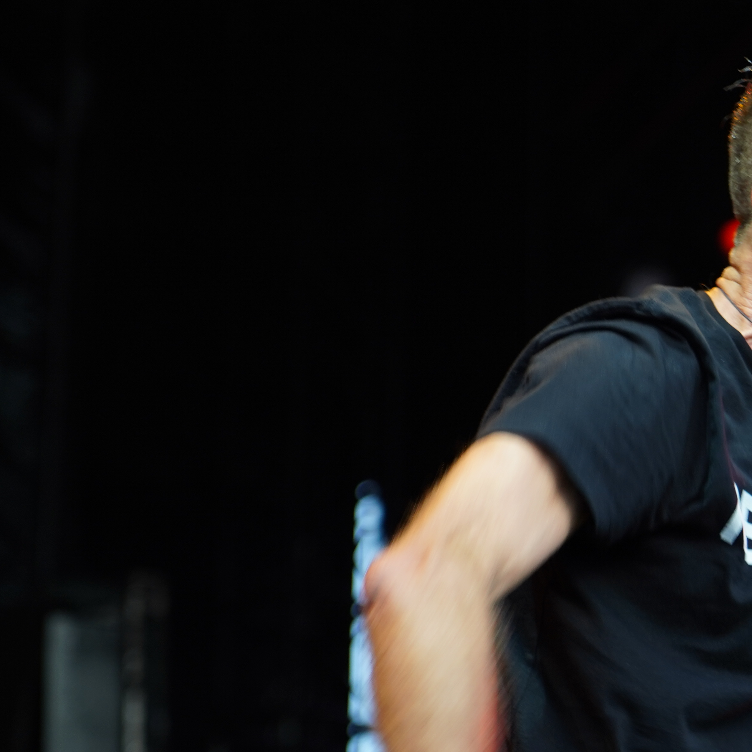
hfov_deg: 7.7
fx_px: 5530
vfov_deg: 7.8
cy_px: 294
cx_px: 745
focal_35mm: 225
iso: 400
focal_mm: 105
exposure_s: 1/125
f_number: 4
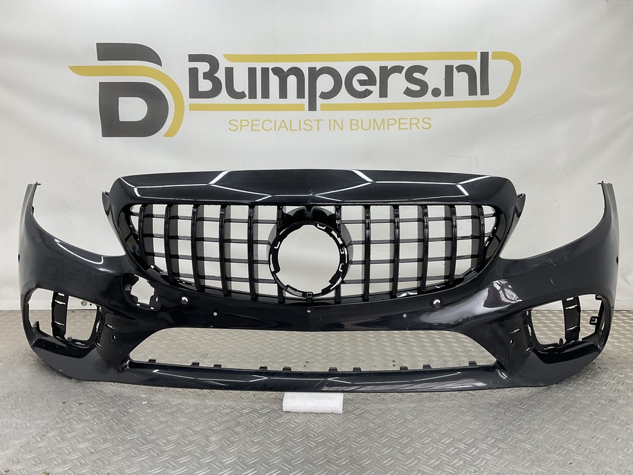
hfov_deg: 61.7
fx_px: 530
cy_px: 238
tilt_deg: -7.7
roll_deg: -1.1
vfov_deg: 48.2
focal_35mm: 29
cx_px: 316
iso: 20
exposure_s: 1/120
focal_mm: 3
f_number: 1.8
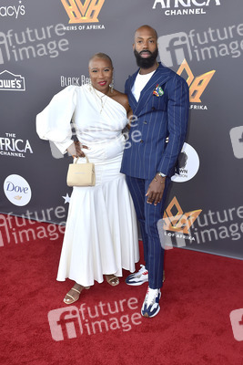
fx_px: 314
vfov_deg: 60.3
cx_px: 122
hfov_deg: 42.4
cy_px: 182
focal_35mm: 31
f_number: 7.1
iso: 160
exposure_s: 1/250
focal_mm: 31
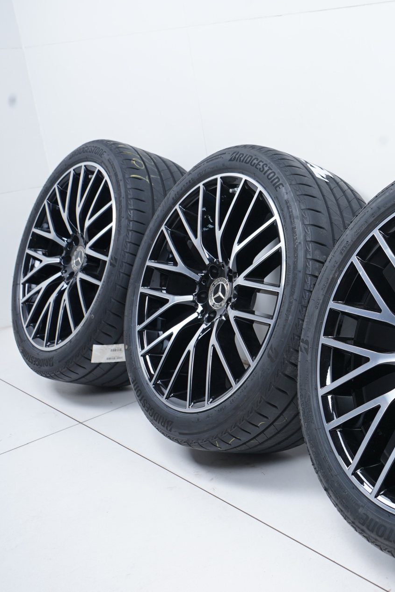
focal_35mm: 47
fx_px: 773
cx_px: 449
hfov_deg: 26.2
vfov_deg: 41.9
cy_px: 294
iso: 250
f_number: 7.1
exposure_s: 1/125
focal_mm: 31
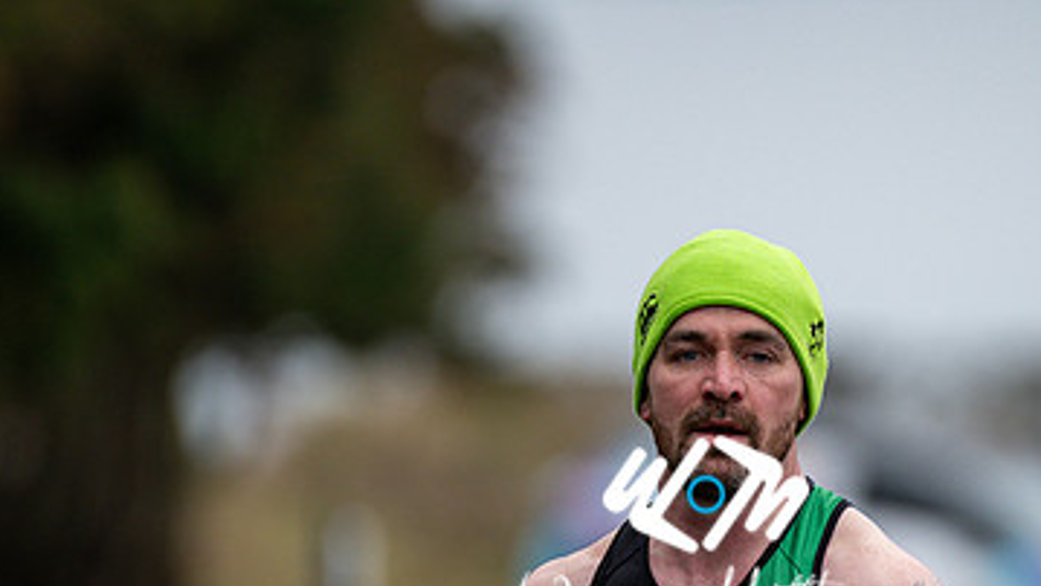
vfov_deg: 1.6
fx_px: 21008
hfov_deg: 2.8
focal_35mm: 761
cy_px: 557
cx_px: 705
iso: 280
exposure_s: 1/1600
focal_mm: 300
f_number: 2.8
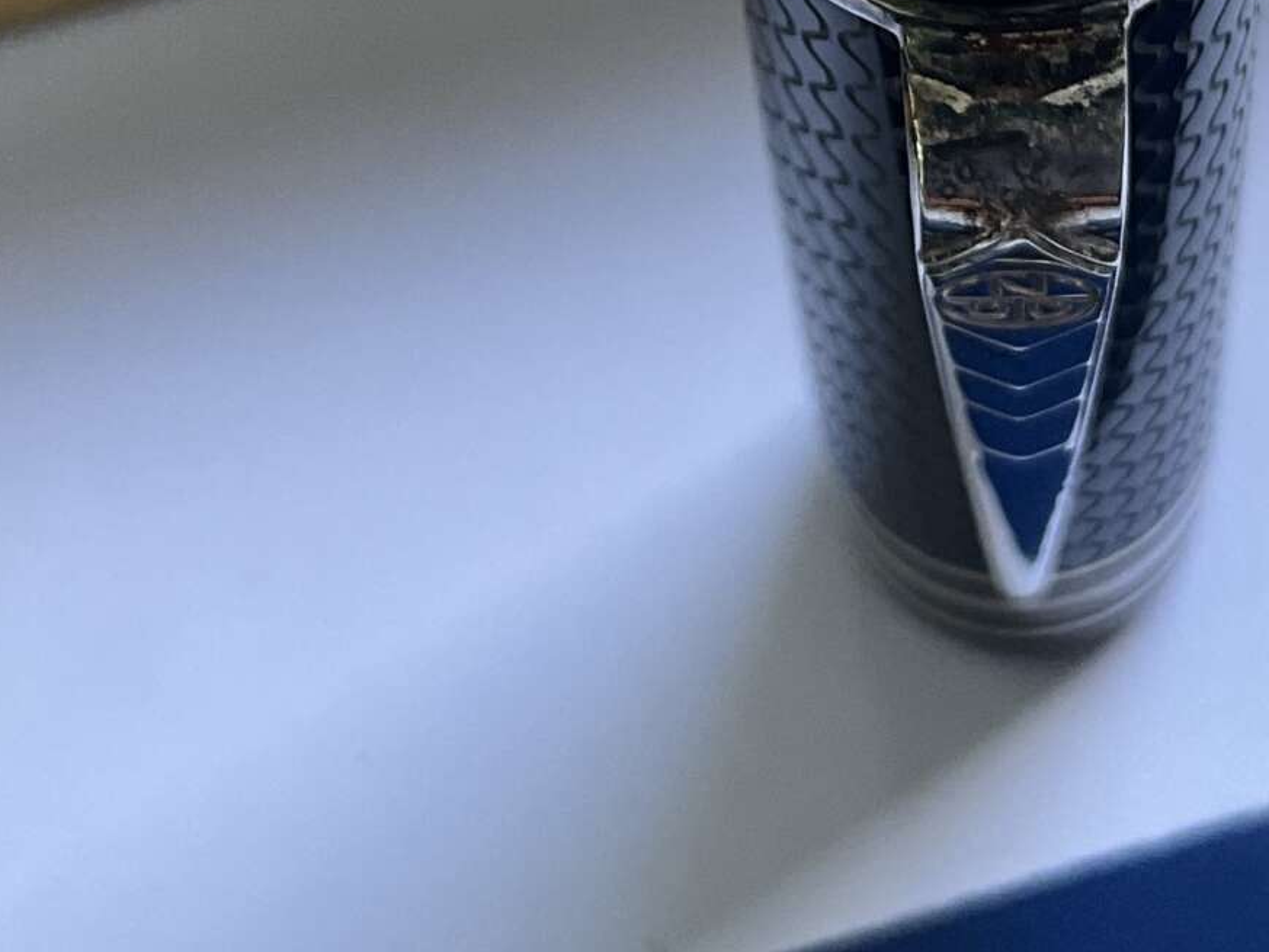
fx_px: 3116
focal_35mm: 85
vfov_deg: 16.6
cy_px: -186
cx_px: 850
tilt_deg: -59.4
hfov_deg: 22.9
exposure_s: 1/122
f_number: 1.8
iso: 50
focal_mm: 3
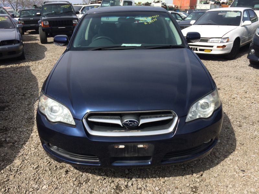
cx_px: 130
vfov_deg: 48.2
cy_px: 97
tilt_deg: -21.7
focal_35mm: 29
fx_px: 217
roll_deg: +0.9
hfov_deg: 61.7
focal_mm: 4.15
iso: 32
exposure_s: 1/1953
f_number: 2.2
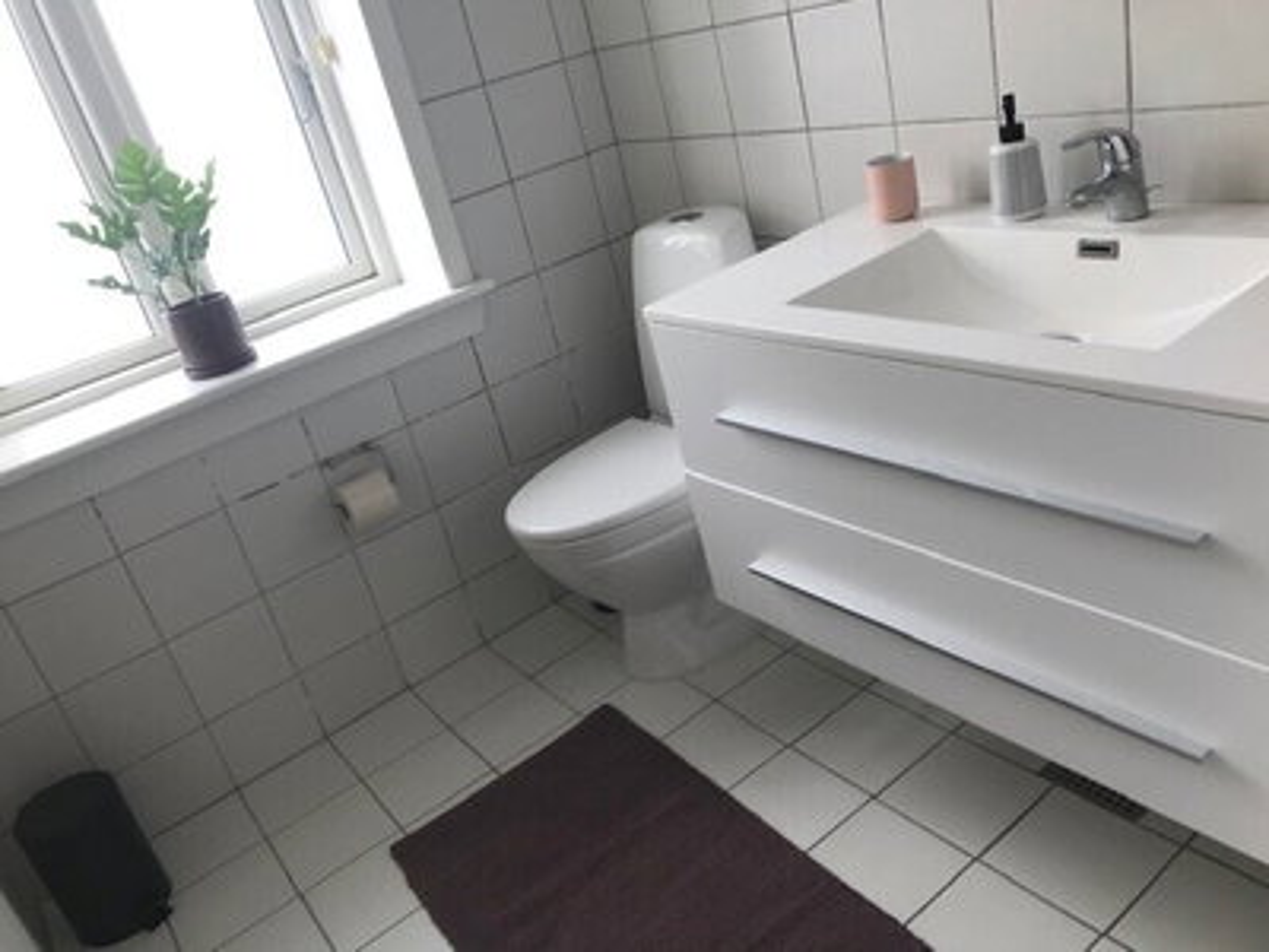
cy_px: 476
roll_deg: +15.4
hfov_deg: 63.4
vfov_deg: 49.7
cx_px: 634
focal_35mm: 28
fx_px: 1026
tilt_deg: -23.9
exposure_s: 1/50
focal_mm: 3.99
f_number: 1.8
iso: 25
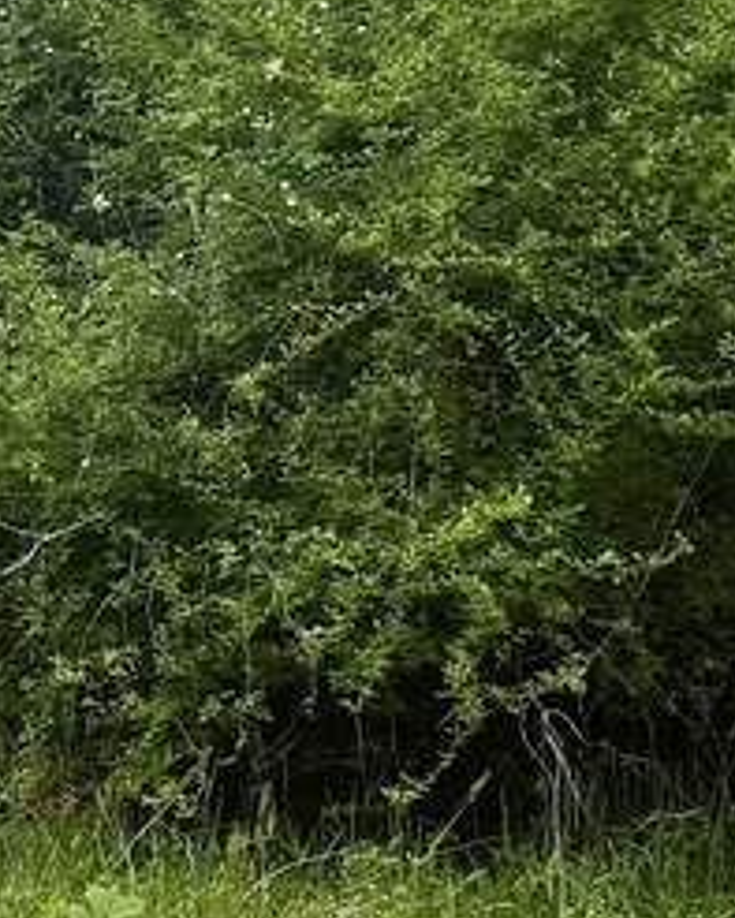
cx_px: -634
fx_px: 3315
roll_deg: +1.0
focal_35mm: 122
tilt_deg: +6.1
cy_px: 119
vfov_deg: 15.6
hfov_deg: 11.6
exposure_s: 1/2445
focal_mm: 6.76
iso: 100
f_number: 1.78
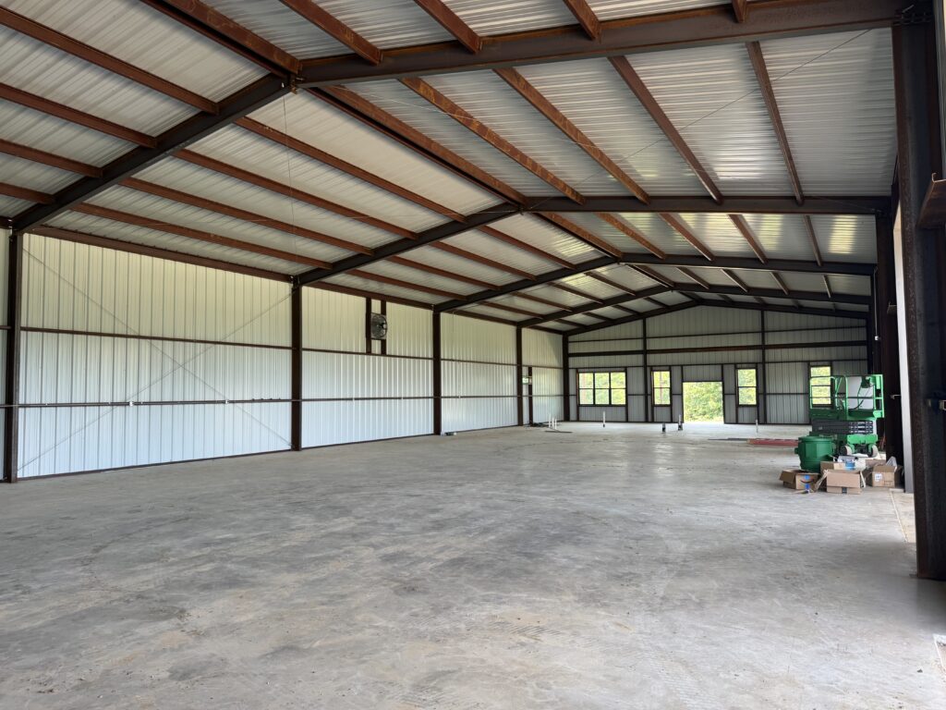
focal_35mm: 24
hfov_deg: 71.6
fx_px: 656
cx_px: 473
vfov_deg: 56.8
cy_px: 355
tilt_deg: +3.3
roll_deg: +0.3
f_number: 1.78
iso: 125
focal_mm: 6.76
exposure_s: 1/121
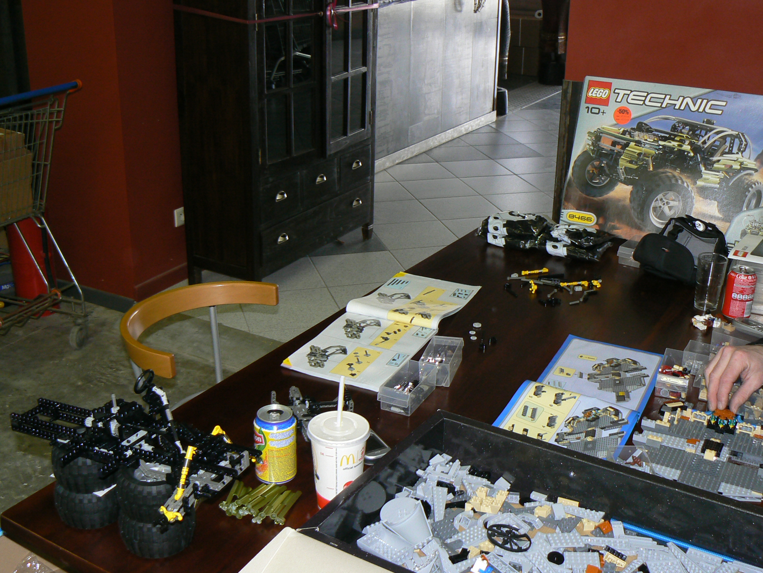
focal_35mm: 40
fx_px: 882
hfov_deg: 46.8
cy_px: 286
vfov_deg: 36.0
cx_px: 382
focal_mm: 6
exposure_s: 1/30
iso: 100
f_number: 2.8
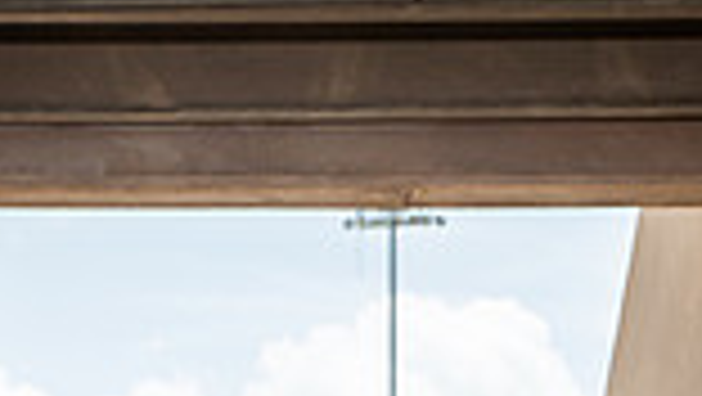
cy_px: 940
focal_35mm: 127
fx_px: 2366
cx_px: 310
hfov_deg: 16.9
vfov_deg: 8.7
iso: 160
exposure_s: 1/400
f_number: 7.1
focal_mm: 42
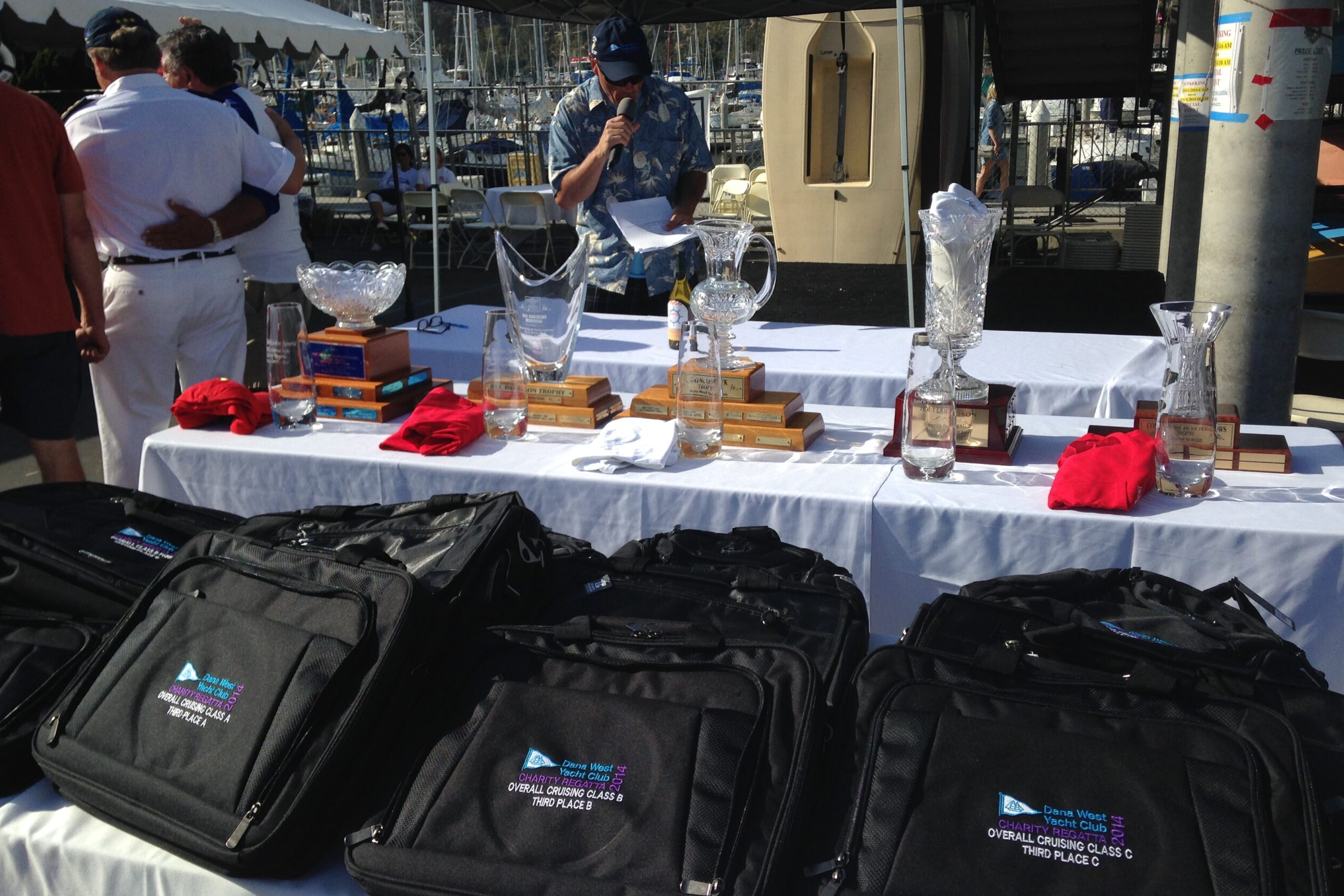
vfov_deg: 37.9
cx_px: 675
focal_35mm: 35
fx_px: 1307
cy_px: 427
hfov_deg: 54.4
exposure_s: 1/2262
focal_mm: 4.12
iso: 50
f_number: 2.4
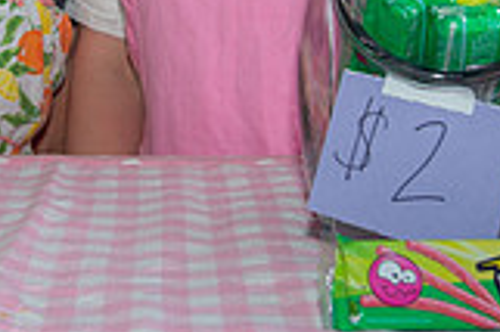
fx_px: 1401
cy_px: -140
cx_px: 50
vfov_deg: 12.9
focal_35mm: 101
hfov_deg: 19.8
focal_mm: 28
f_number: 5
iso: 100
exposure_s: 1/100
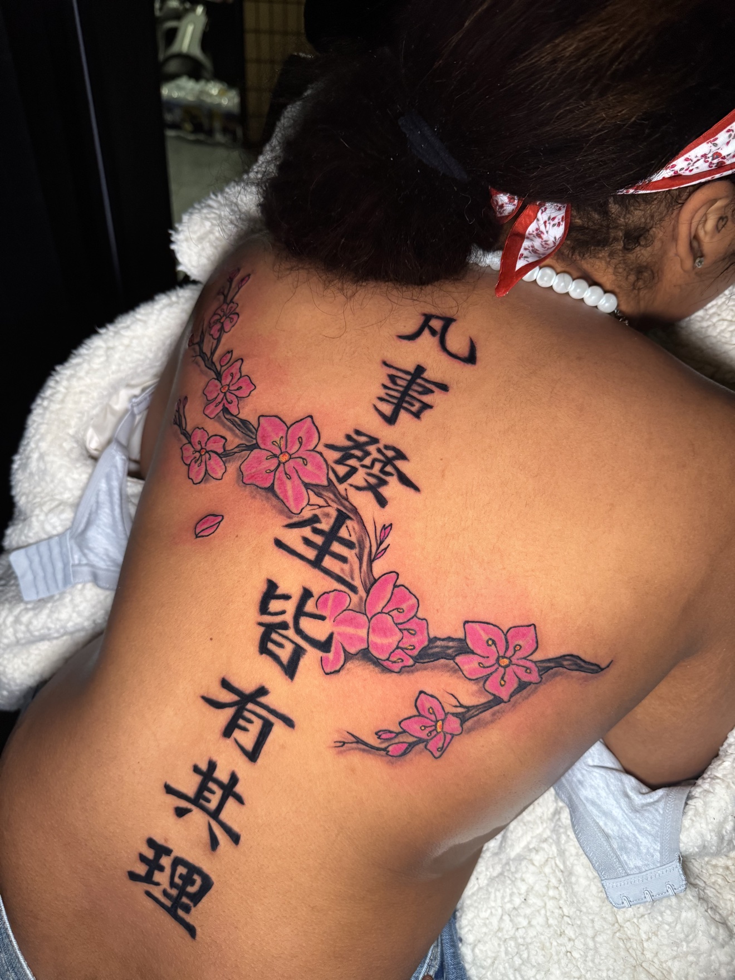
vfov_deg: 71.6
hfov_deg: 56.8
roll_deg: -5.3
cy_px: 490
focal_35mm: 24
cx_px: 368
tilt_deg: -42.8
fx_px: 679
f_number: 1.78
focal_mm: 6.76
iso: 400
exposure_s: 1/60
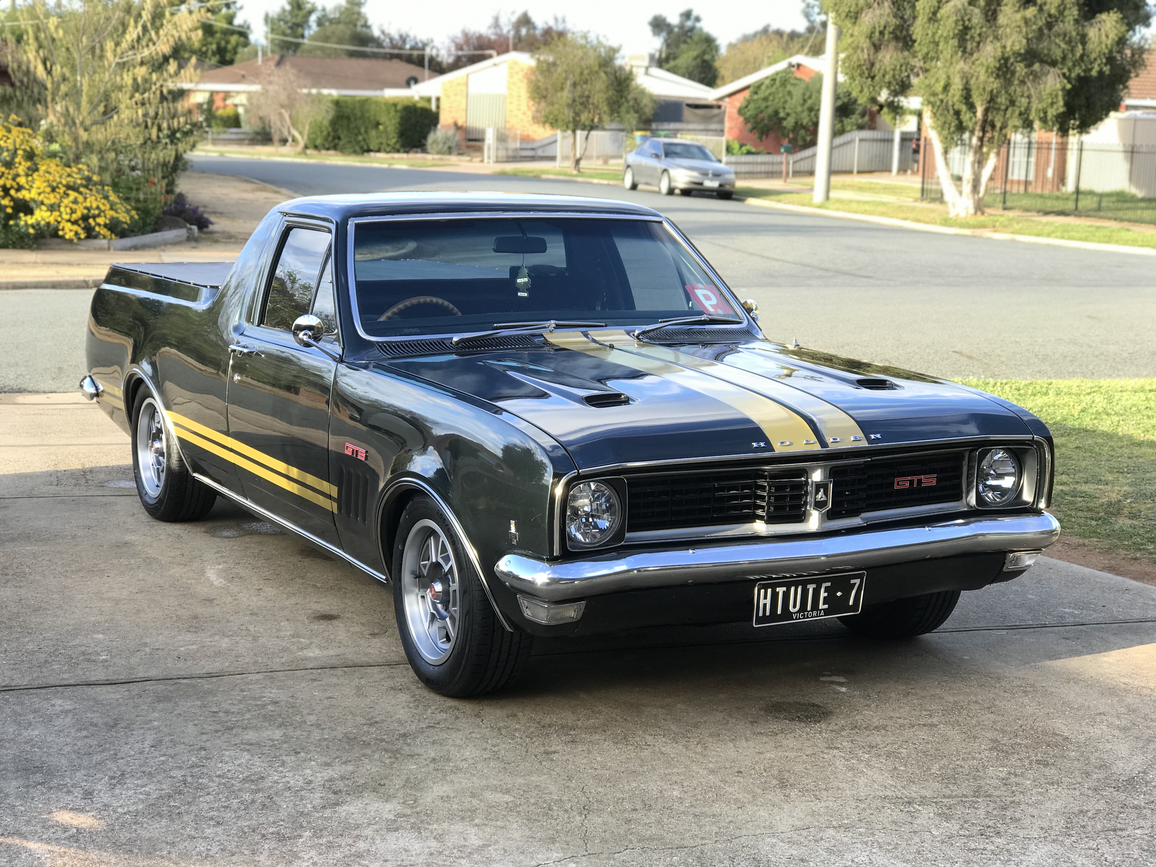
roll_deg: -2.1
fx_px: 1904
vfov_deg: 25.7
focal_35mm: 57
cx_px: 578
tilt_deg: -9.6
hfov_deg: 33.8
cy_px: 434
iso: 20
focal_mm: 6.6
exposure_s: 1/110
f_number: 2.8
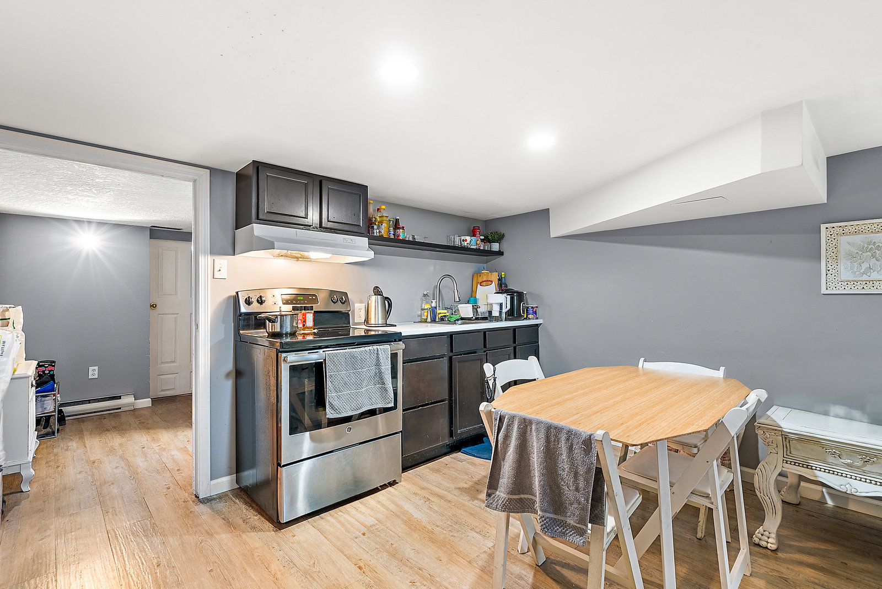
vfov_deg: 73.8
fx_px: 392
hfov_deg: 96.7
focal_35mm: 16
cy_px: 294
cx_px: 441
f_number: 7.1
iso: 320
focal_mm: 16
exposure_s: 1.6
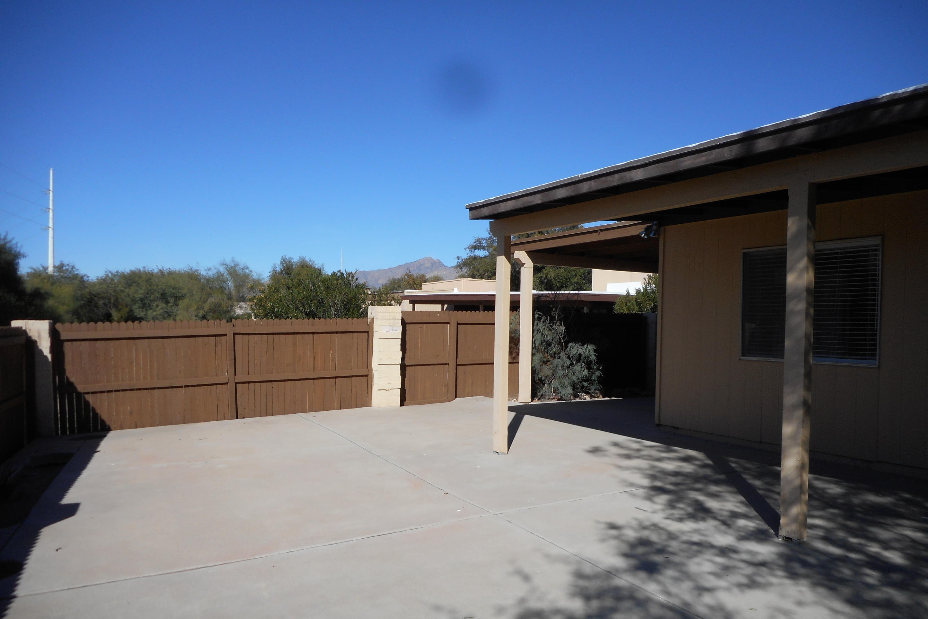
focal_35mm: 27
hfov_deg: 67.4
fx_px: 696
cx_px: 456
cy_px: 345
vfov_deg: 47.8
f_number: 3.7
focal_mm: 4.5
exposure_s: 1/1250
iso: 80
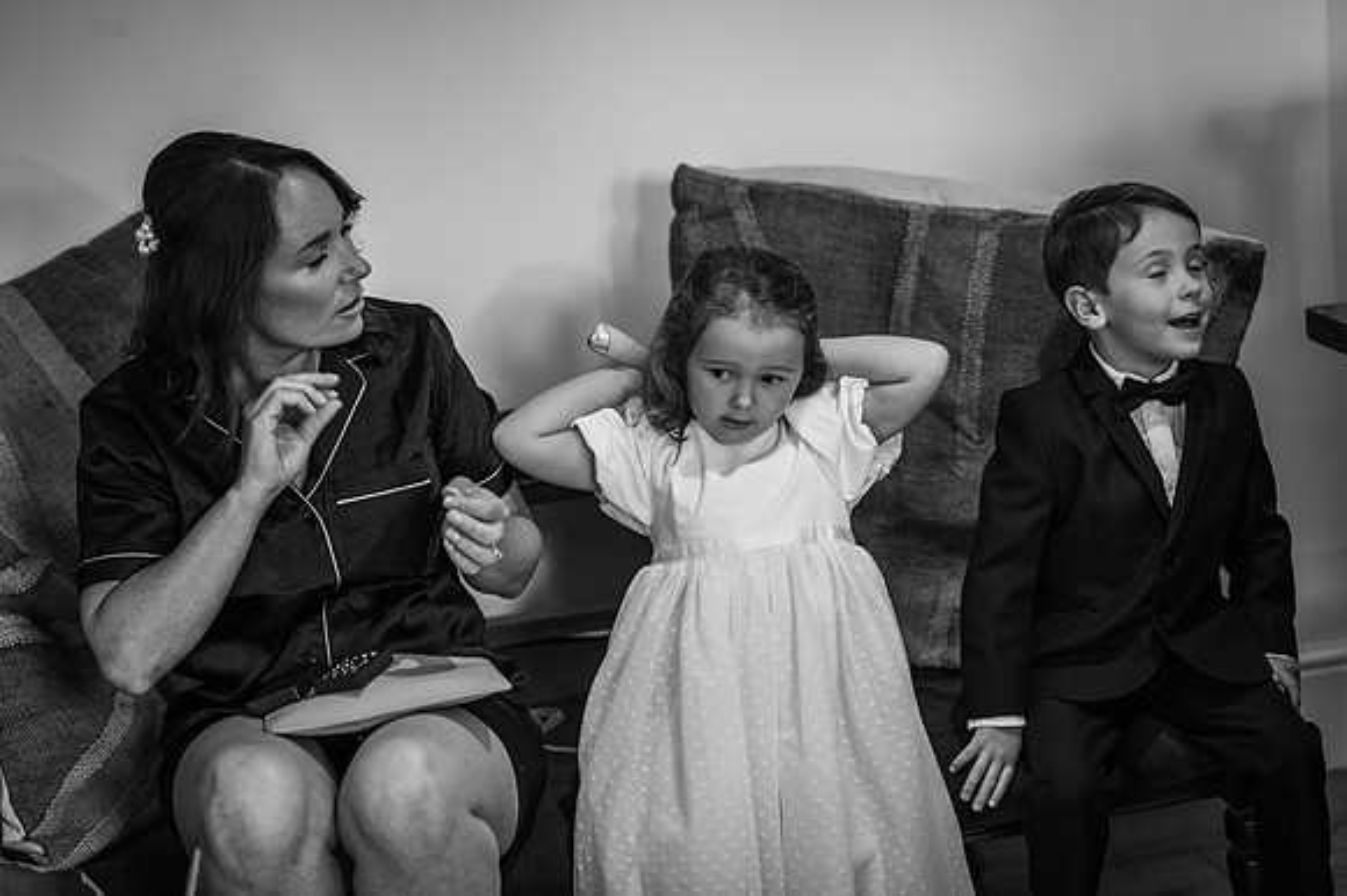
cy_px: 448
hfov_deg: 23.9
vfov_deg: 16.1
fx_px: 3178
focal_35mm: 85
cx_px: 674
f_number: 2.2
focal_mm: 85
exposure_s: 1/200
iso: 280
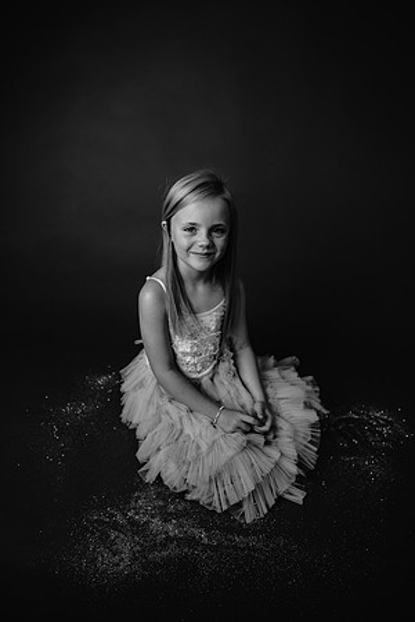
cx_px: 208
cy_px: 311
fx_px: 415
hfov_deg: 53.1
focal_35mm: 24
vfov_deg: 73.7
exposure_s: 1/160
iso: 100
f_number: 2.8
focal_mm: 24
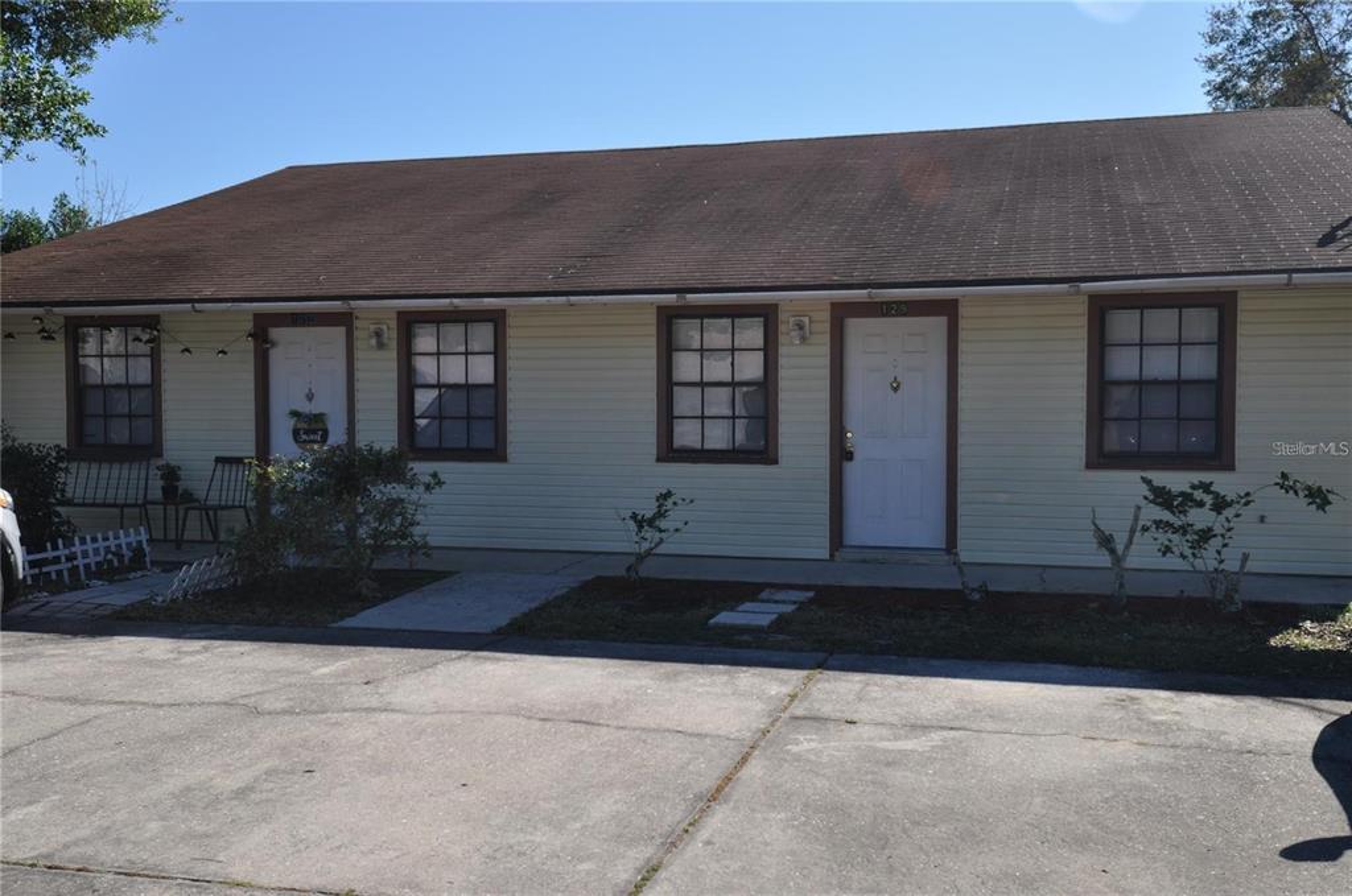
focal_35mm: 36
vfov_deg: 36.7
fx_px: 1350
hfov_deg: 53.2
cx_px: 676
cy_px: 448
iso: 200
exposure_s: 1/320
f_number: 9
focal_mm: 24
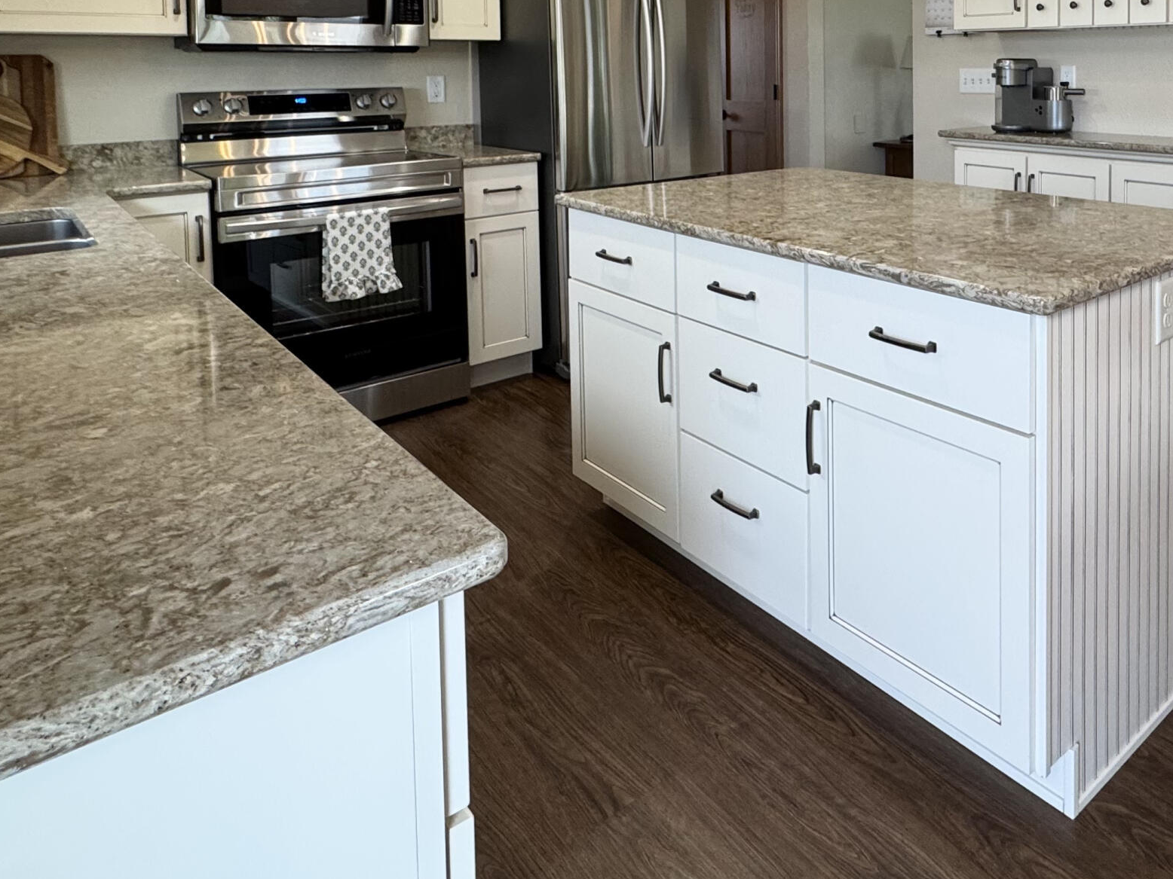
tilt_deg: -3.2
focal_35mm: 27
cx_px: 851
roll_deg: +0.5
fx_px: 915
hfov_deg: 62.3
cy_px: 104
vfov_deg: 46.8
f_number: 2.2
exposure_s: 1/120
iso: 200
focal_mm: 2.22
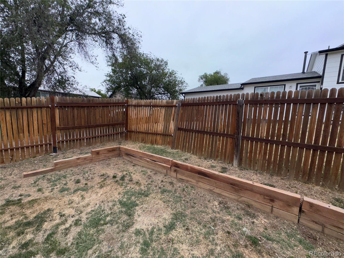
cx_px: 172
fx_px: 139
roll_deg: -3.3
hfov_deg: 102.1
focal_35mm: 14
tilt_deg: -5.5
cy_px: 129
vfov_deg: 85.7
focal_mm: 2.22
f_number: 2.2
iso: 32
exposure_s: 1/578
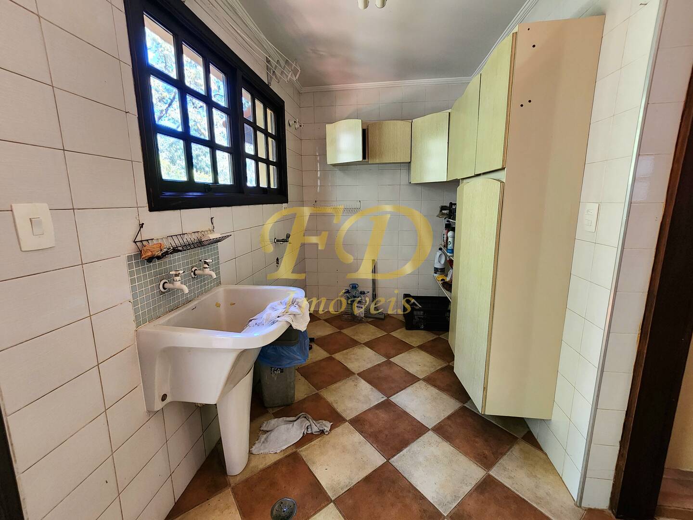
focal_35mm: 13
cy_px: 260
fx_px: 260
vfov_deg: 89.9
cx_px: 346
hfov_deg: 106.2
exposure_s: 1/60.2
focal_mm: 2.2
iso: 320
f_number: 2.2
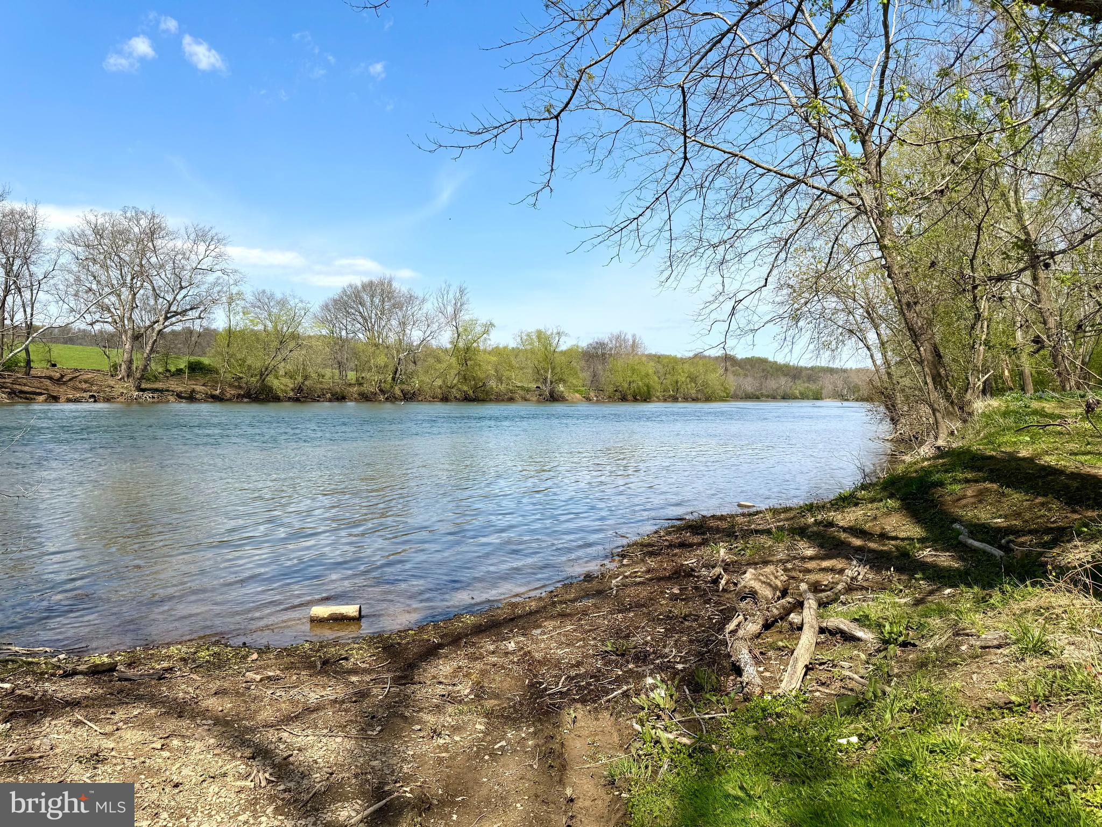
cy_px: 414
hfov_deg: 71.6
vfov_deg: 56.8
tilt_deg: -3.0
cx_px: 551
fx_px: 764
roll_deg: -1.7
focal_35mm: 24
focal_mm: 6.76
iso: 80
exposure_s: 1/4950
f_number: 1.78
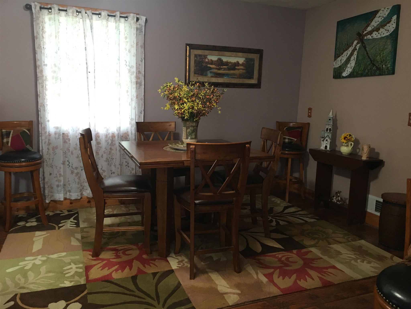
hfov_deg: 61.7
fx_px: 344
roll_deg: -1.1
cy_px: 154
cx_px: 206
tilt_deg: -7.3
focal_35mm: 29
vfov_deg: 48.2
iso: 100
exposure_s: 1/15
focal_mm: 4.15
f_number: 2.2
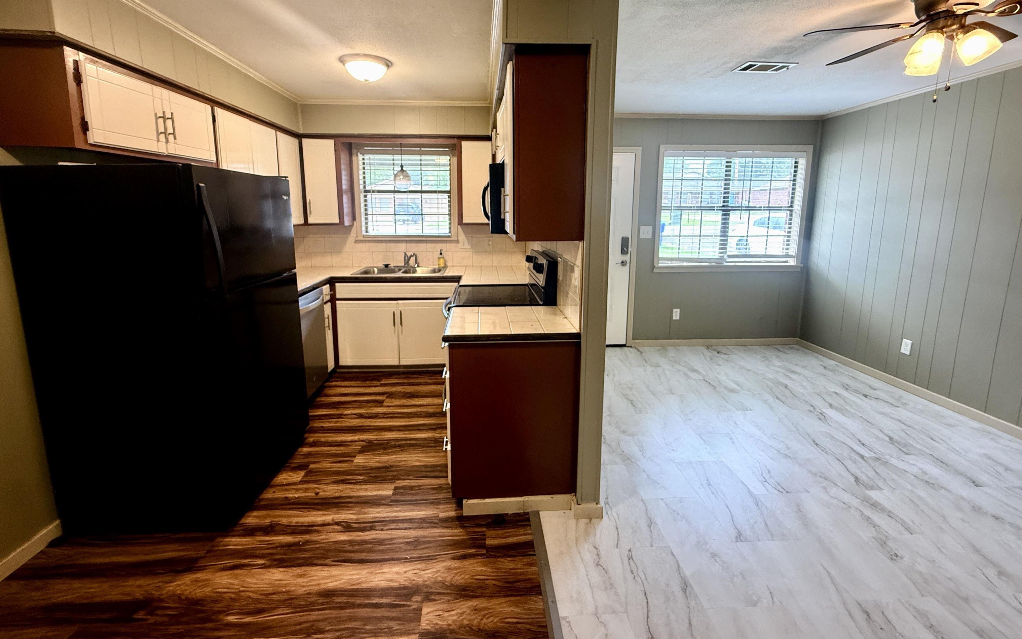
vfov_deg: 74.4
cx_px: 507
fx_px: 418
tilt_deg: -8.0
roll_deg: +0.1
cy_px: 275
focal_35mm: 15
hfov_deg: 101.5
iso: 320
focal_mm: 2.22
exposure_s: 1/60
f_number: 2.2
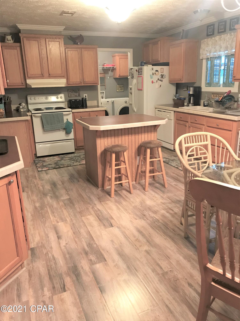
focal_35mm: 28
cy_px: 160
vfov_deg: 63.4
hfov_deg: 49.7
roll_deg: +0.9
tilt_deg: -15.5
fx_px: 259
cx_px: 120
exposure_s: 1/15
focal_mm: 3.99
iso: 100
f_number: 1.8
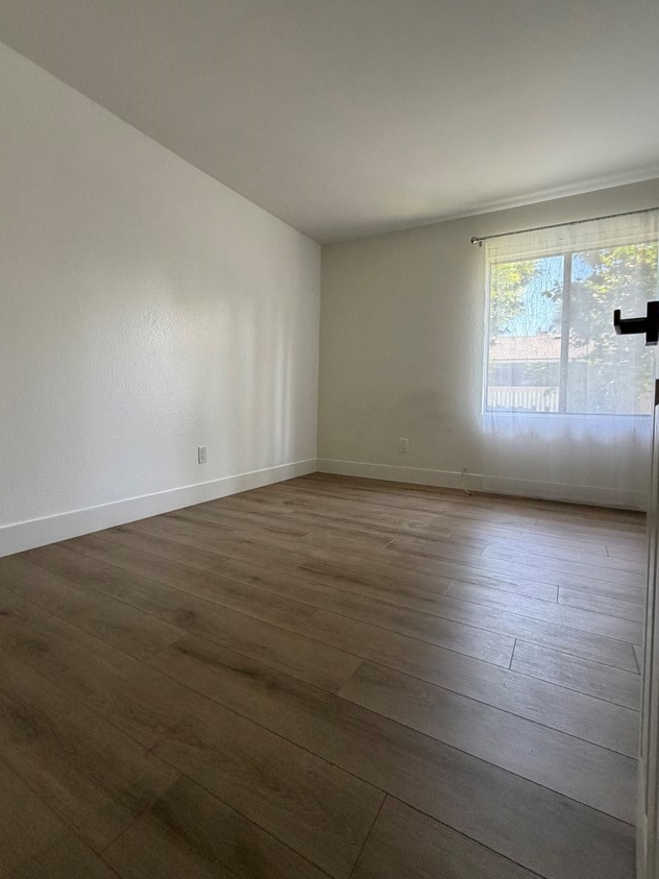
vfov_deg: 90.9
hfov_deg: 74.5
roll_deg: -1.7
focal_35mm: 17
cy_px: 412
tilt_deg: -1.9
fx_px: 432
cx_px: 296
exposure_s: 1/121
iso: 320
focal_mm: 2.22
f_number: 2.2
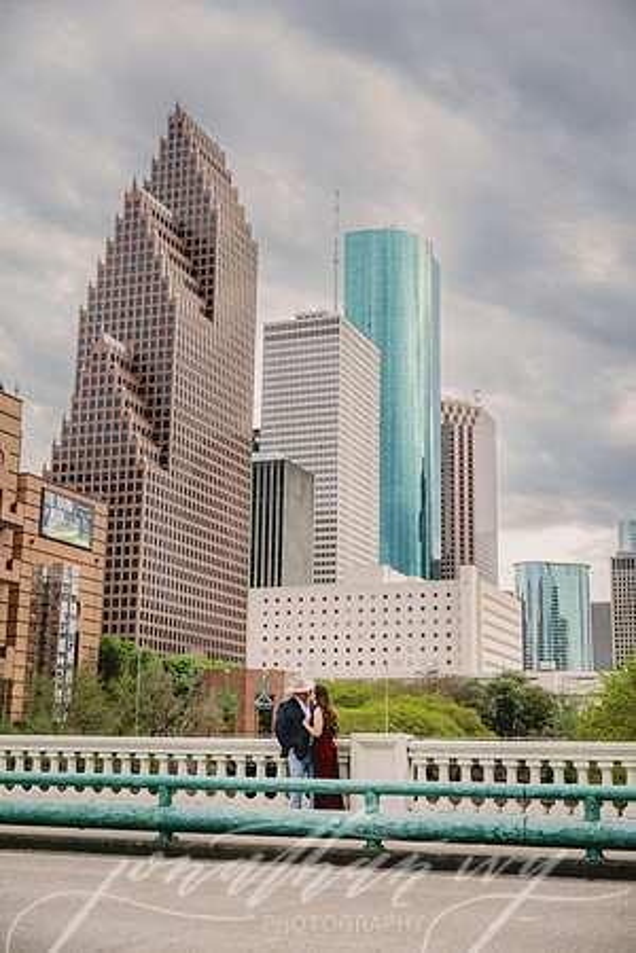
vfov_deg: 42.7
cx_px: 318
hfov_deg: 29.2
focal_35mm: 46
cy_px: 476
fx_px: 1219
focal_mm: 46
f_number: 2.8
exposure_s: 1/1600
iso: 320
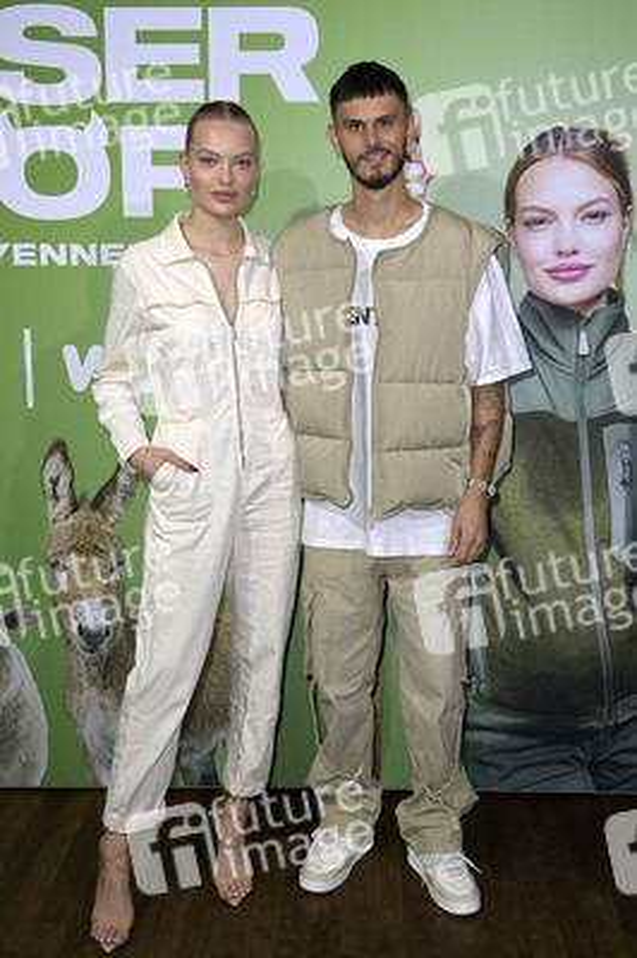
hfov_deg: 35.0
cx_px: 318
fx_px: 1010
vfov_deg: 50.7
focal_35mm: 38
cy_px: 479
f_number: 5.6
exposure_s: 1/250
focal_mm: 38
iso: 640
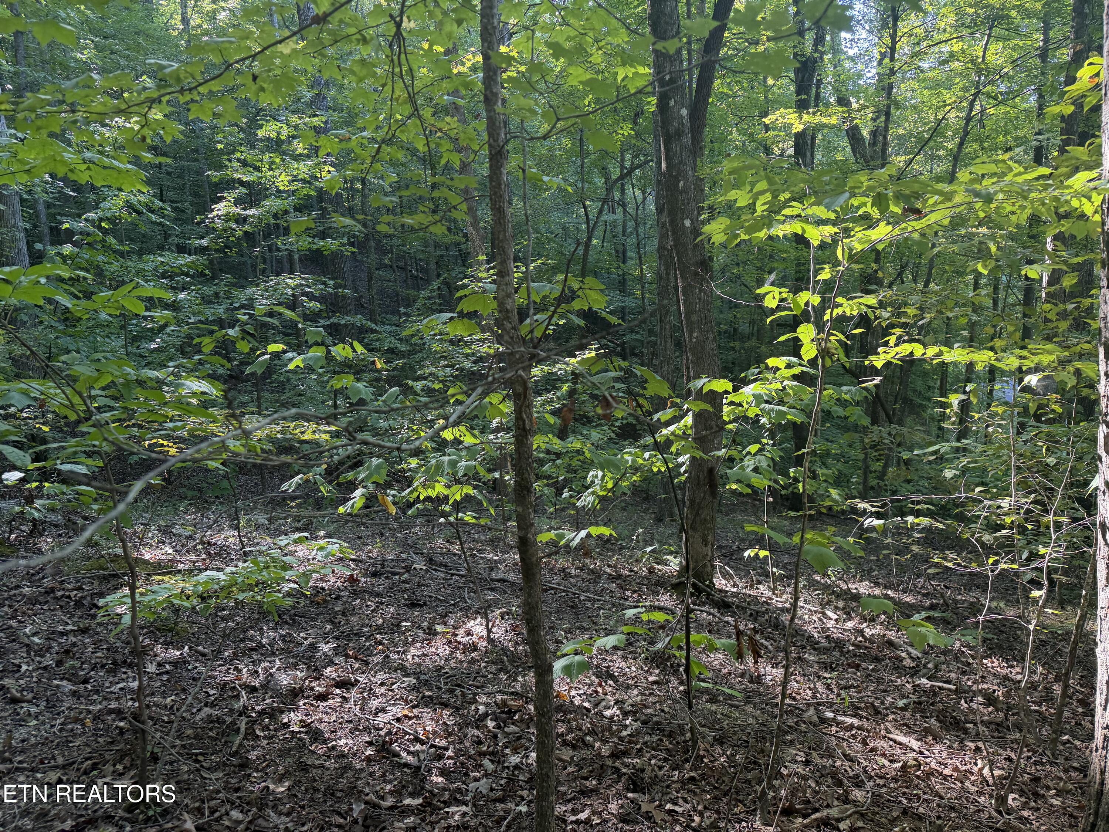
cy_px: 416
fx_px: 769
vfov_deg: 56.8
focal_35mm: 24
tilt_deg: -11.5
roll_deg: +5.0
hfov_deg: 71.6
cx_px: 554
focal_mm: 6.76
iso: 200
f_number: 1.78
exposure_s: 1/101
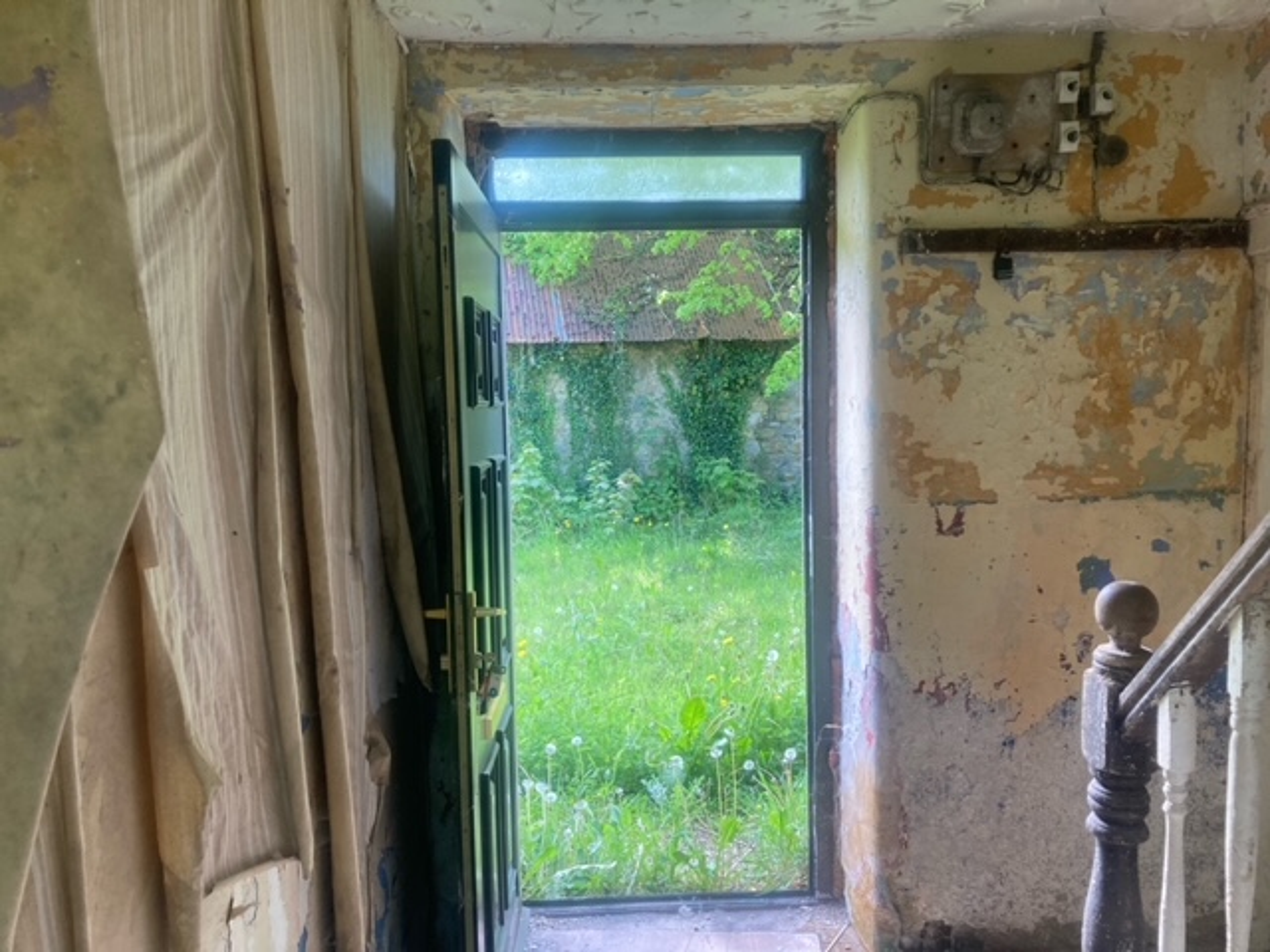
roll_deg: +0.7
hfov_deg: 63.4
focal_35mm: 28
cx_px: 635
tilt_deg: -3.7
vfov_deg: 49.7
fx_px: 1027
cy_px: 476
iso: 80
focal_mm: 3.99
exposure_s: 1/109
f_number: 1.8
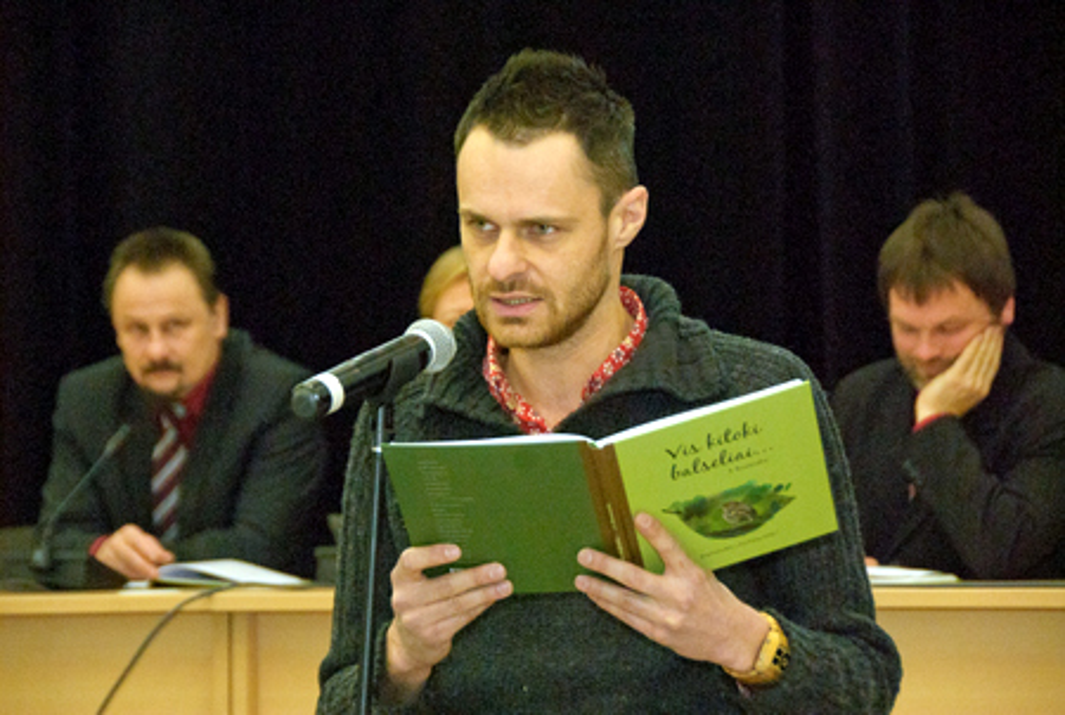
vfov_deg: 8.8
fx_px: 4669
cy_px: 358
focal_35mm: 158
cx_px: 532
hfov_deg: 13.0
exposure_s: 1/60
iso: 800
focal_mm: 105
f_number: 5.3
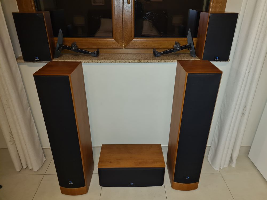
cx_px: 134
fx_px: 201
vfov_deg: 53.1
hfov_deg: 67.3
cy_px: 100
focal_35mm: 26
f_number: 1.8
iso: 500
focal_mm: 5.4
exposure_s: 1/33
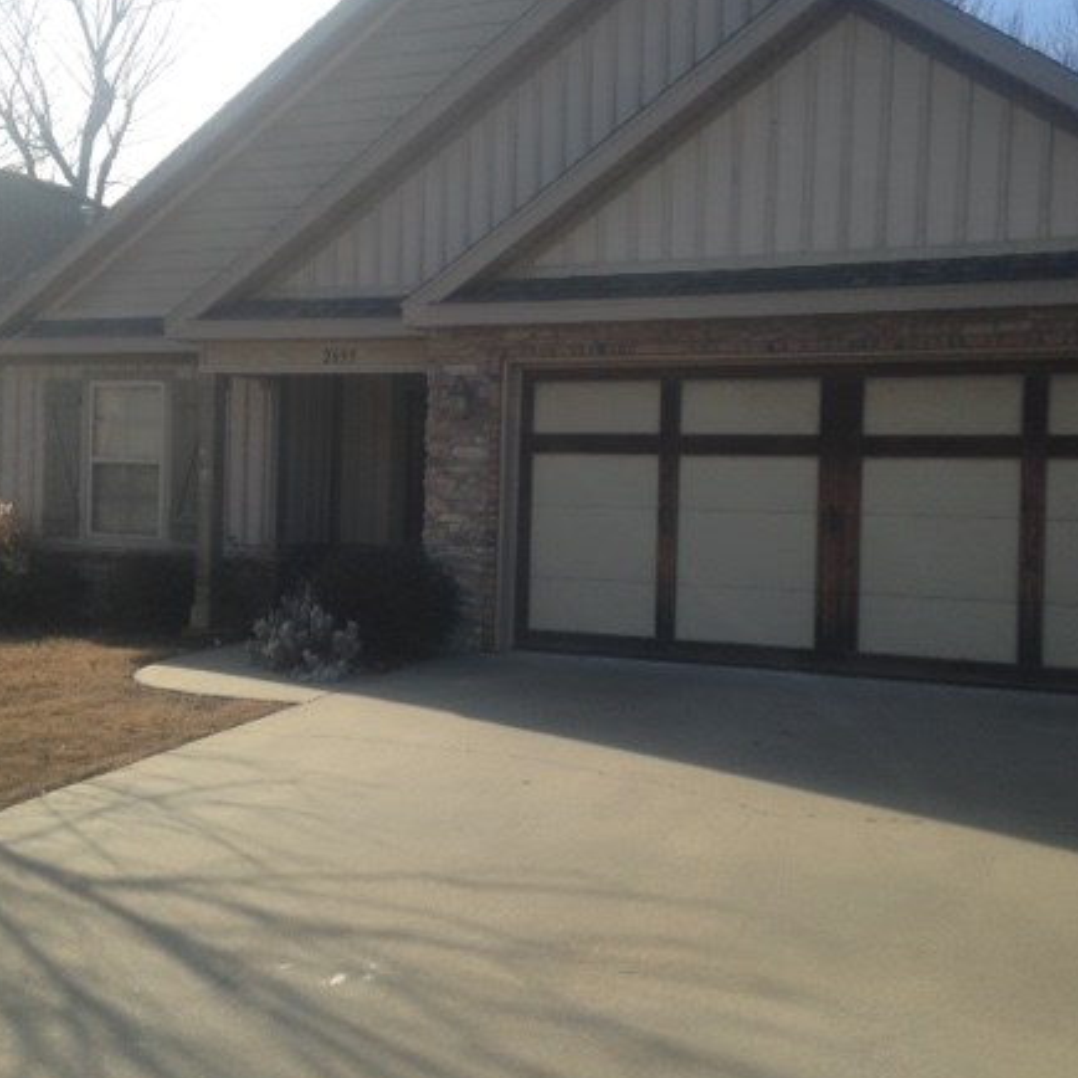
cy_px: 499
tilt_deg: -1.7
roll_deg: -1.0
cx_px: 579
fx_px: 1515
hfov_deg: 39.1
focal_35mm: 43
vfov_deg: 39.1
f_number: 2.4
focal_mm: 4.12
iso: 50
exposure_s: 1/1106
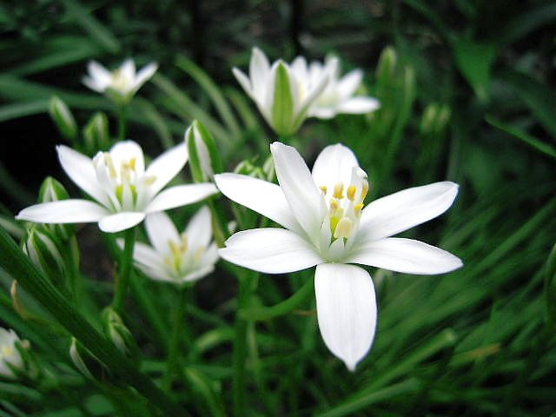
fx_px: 450
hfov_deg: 63.4
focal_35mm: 28
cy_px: 208
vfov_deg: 49.7
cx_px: 278
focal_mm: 5
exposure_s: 1/400
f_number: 5.4
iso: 100
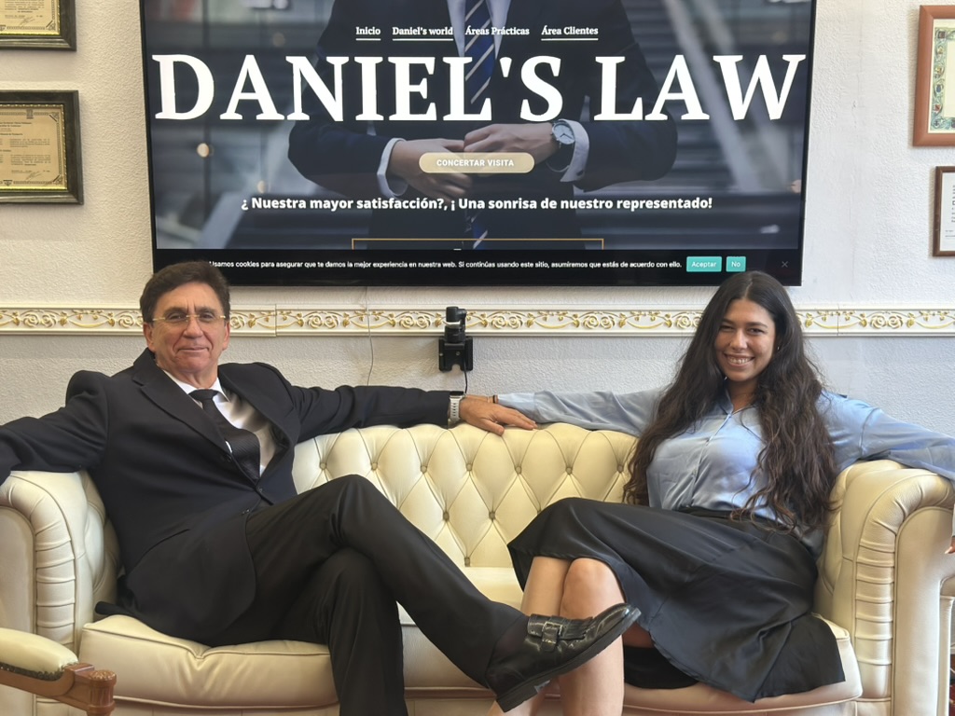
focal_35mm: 48
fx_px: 1324
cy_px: 358
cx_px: 478
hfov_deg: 39.7
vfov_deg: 30.3
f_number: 1.78
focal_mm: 6.86
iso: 200
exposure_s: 1/100
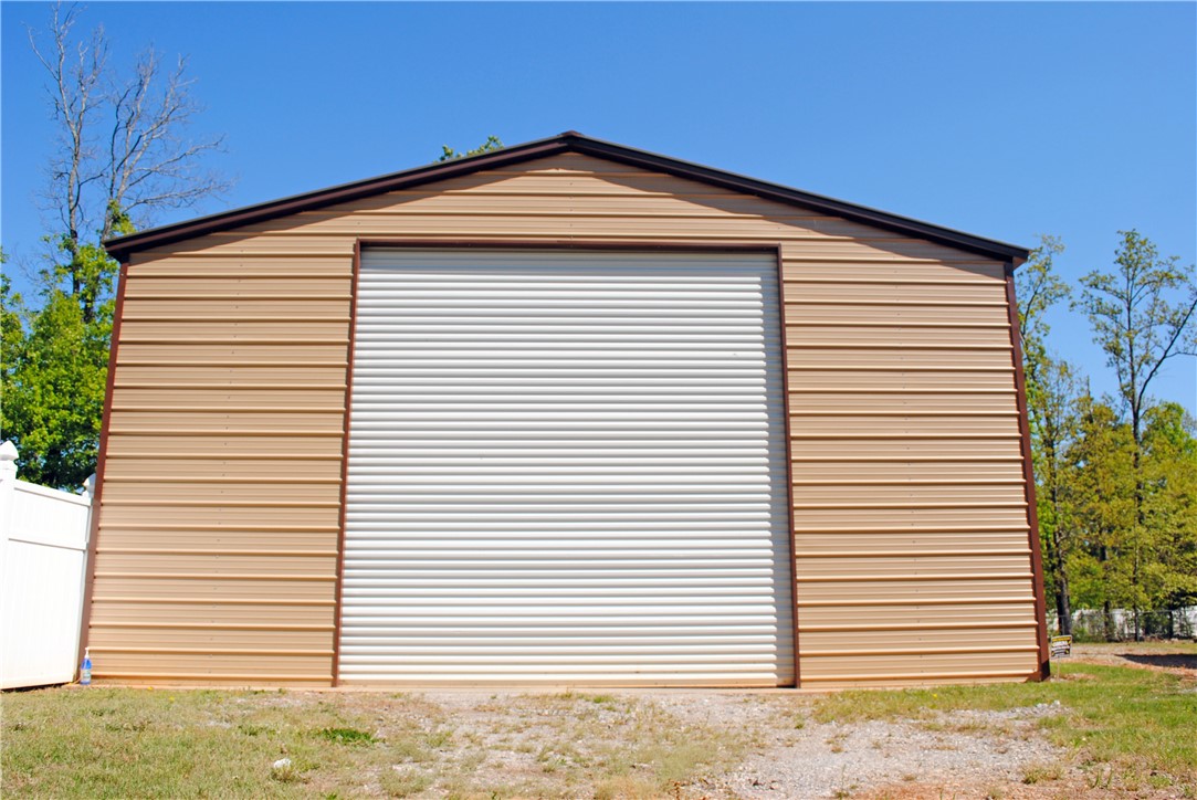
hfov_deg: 67.3
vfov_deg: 48.0
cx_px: 598
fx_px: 898
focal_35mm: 27
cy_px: 400
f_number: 9
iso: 100
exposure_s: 1/320
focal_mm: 18
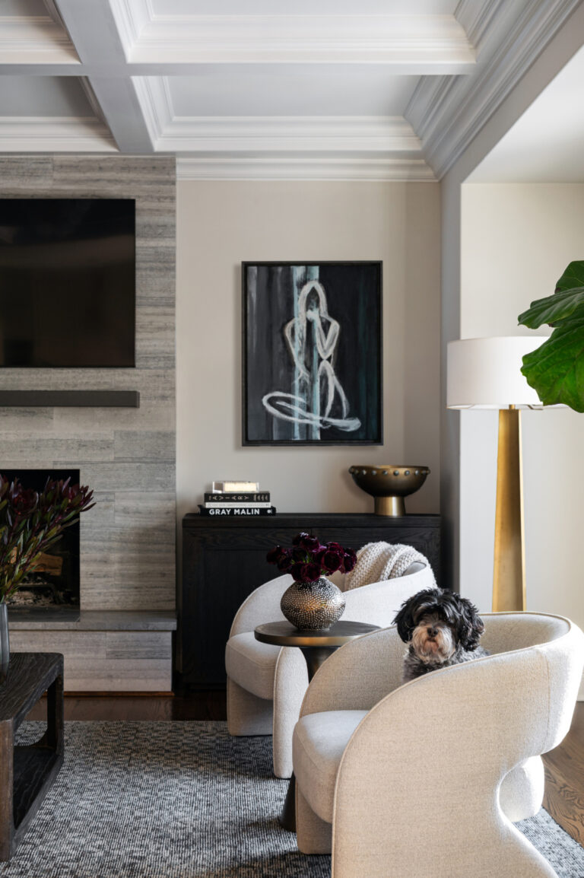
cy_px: 439
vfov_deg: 38.2
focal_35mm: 52
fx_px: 1267
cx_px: 292
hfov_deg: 26.0
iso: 400
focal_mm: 52
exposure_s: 1/25
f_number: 7.1
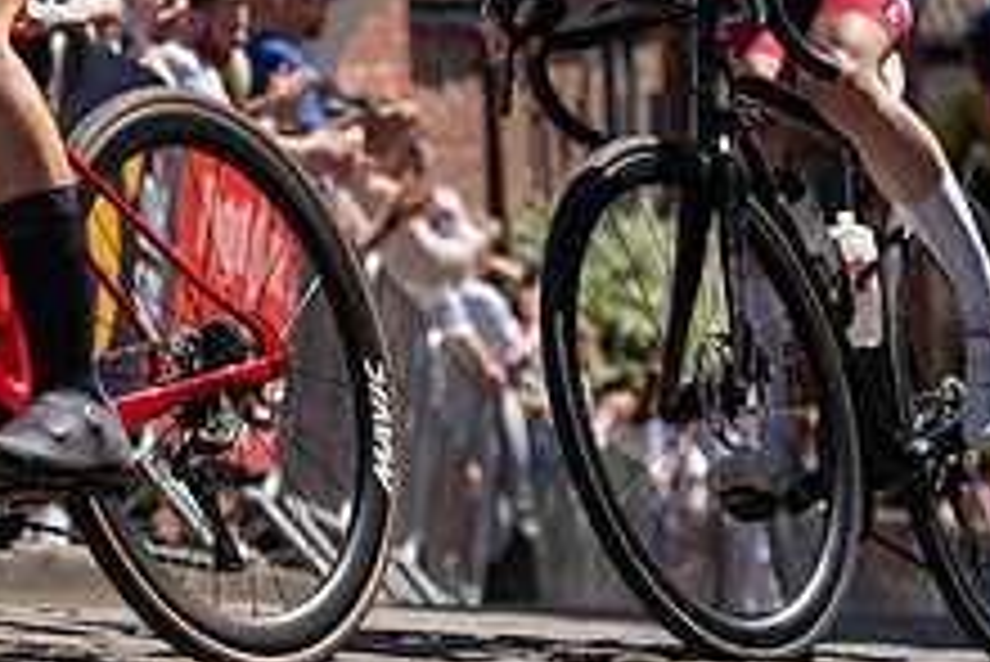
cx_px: -215
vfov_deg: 6.1
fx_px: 6136
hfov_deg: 9.1
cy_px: -333
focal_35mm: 223
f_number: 4
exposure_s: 1/1600
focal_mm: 70
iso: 100
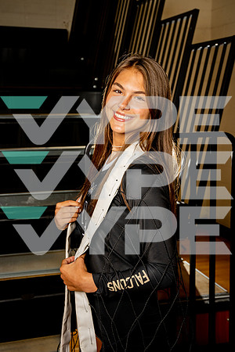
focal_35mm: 56
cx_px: 118
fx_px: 548
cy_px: 176
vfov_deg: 35.6
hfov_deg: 24.2
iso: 400
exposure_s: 1/250
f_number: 7.1
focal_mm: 56
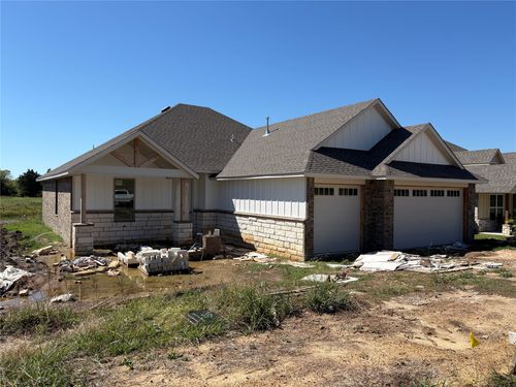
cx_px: 258
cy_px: 194
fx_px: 388
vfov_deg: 53.1
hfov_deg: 67.3
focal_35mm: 26
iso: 50
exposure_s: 1/3623
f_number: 1.6
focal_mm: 5.96
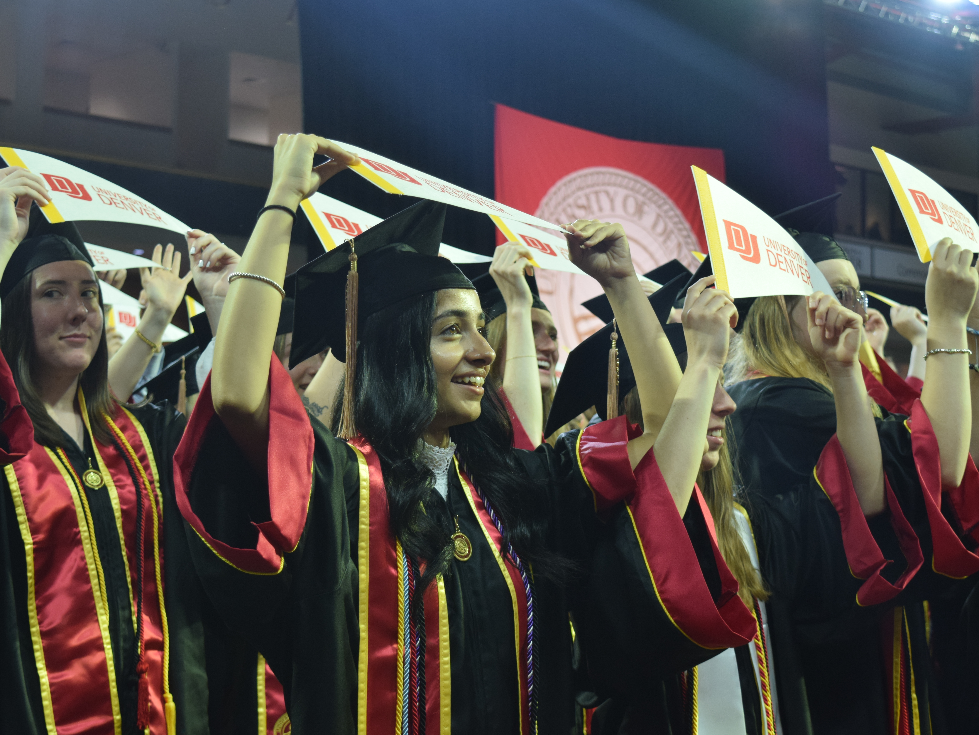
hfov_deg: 26.5
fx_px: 2080
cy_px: 369
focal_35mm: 74
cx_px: 509
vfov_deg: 20.0
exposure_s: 1/60
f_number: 5
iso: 720
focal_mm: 45
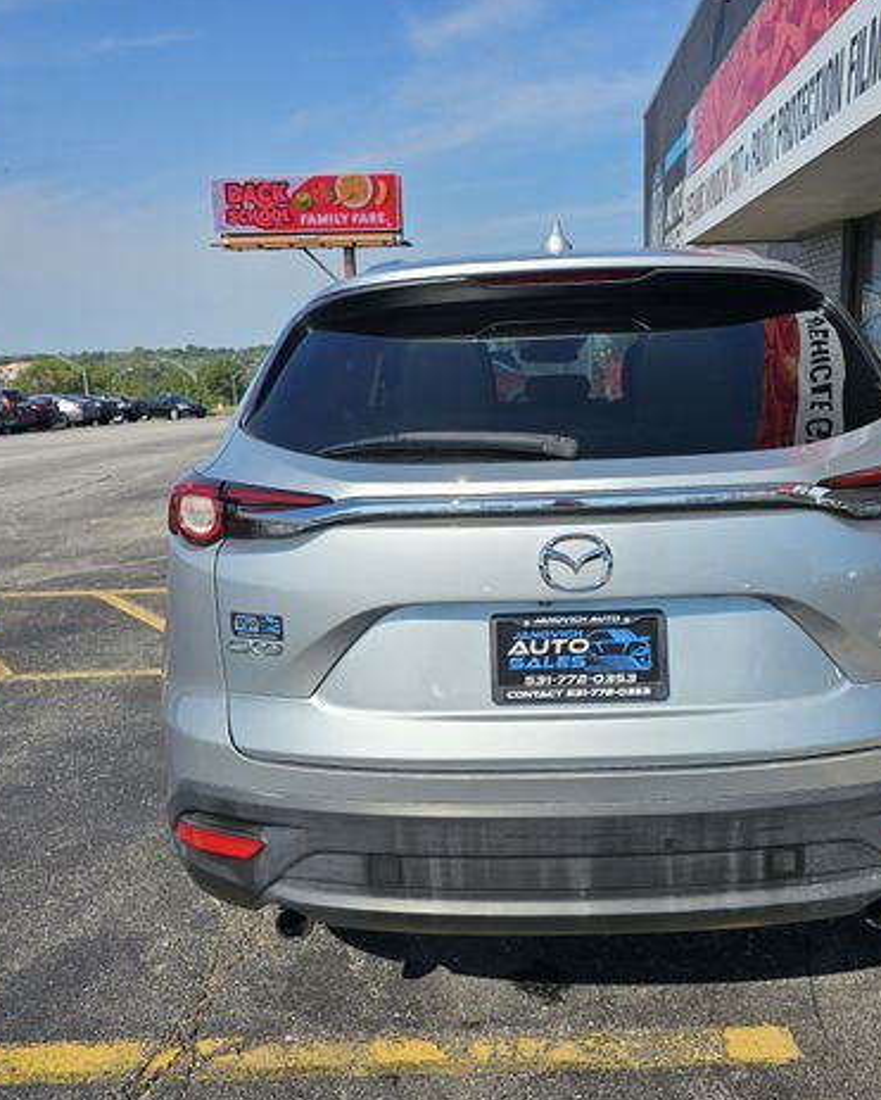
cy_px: 556
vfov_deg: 57.1
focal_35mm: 31
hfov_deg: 46.8
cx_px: 537
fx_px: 1009
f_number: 1.7
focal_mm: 6.3
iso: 10
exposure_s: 1/1090
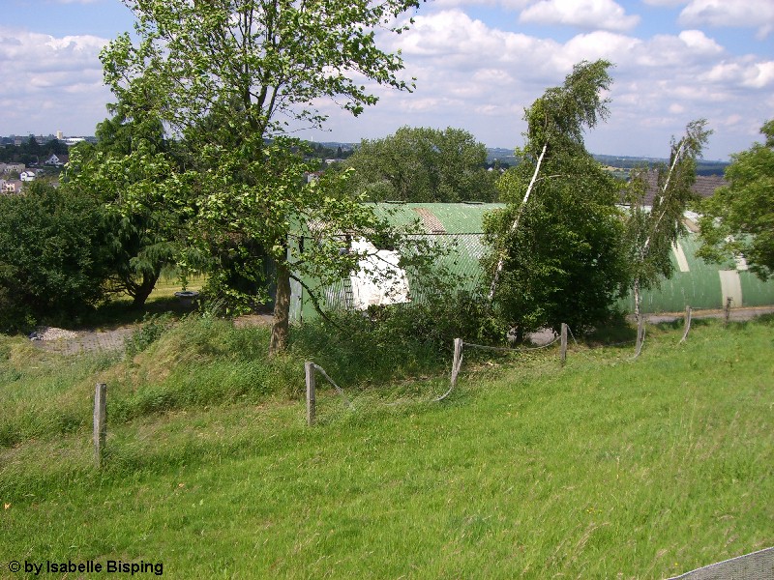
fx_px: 850
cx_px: 387
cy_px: 290
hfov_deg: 49.0
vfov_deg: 37.7
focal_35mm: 38
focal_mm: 6.2
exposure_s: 1/640
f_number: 4.3
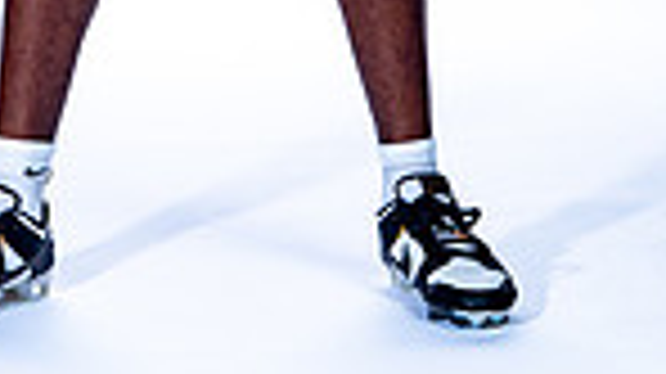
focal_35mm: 277
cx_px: 248
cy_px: -617
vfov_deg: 4.3
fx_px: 4888
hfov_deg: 7.8
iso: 250
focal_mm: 87
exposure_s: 1/250
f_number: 8
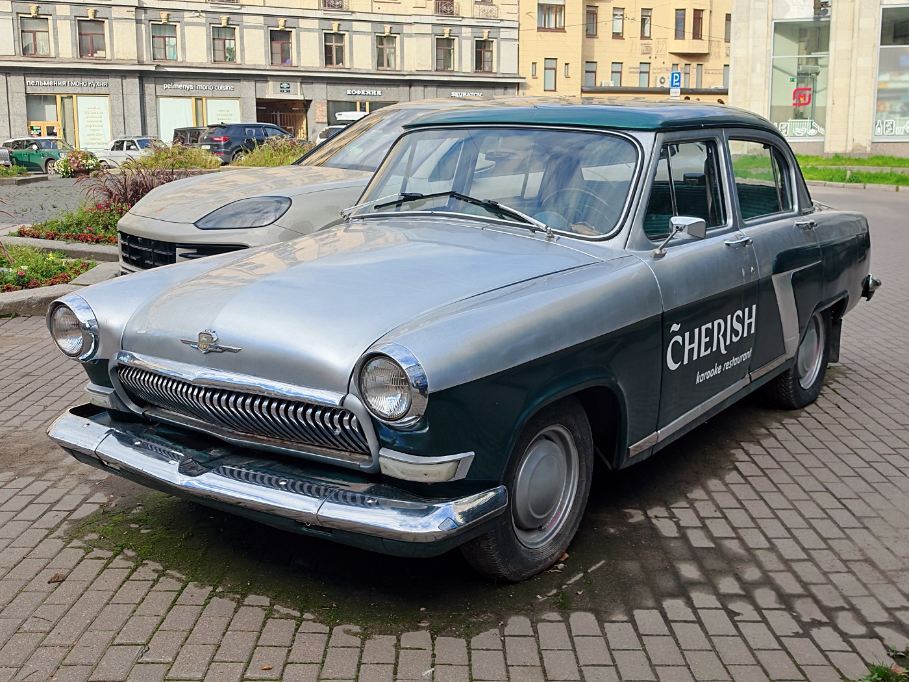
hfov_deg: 47.9
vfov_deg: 36.8
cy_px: 341
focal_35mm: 39
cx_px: 454
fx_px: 1024
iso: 100
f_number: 2
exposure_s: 1/2500
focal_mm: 6.83
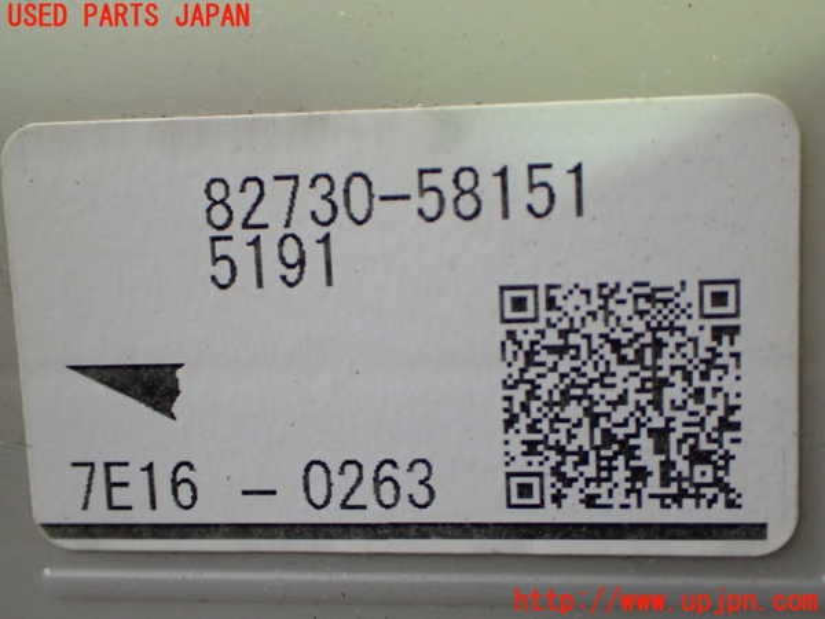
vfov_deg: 30.9
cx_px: 412
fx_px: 1120
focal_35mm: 47
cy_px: 310
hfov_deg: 40.4
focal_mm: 8.4
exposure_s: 1/60
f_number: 3.1
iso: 800
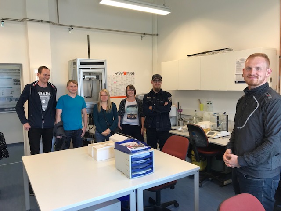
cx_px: 140
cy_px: 106
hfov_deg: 63.4
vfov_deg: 49.7
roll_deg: +0.2
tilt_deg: -5.0
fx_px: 227
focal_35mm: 28
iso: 40
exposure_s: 1/100
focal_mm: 3.99
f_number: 1.8
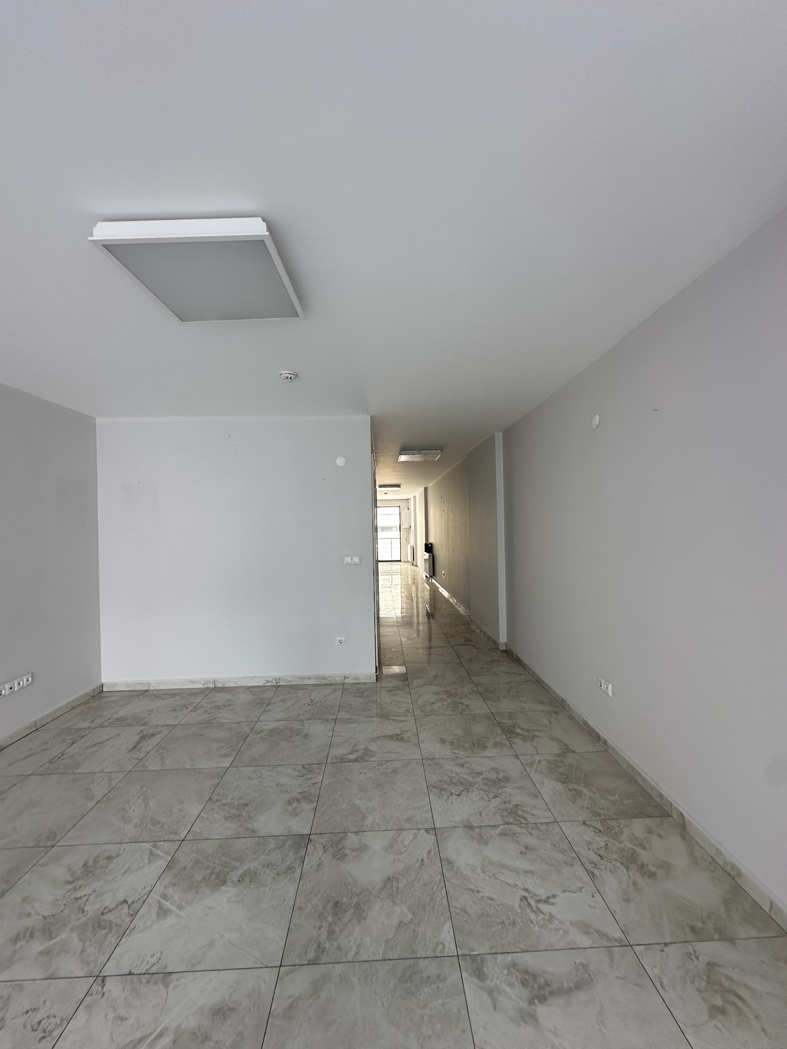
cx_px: 394
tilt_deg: +1.0
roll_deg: +0.4
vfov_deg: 102.1
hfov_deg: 85.7
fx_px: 424
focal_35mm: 14
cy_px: 524
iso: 100
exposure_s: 1/99
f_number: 2.2
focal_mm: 2.22
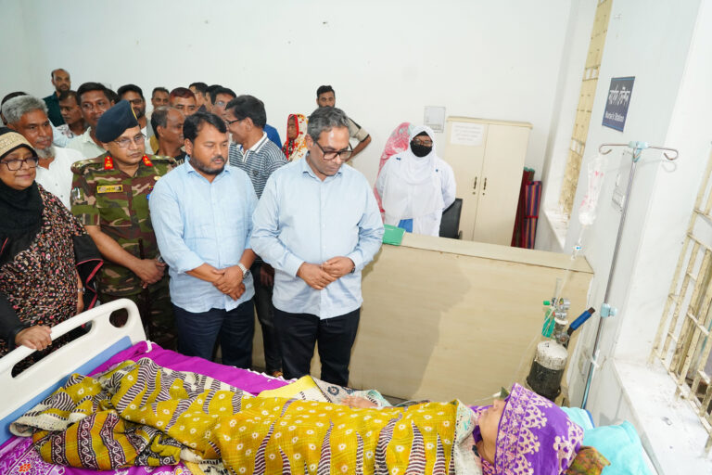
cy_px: 238
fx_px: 475
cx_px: 356
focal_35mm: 24
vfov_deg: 53.1
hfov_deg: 73.7
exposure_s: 1/200
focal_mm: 24
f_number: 4
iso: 5000
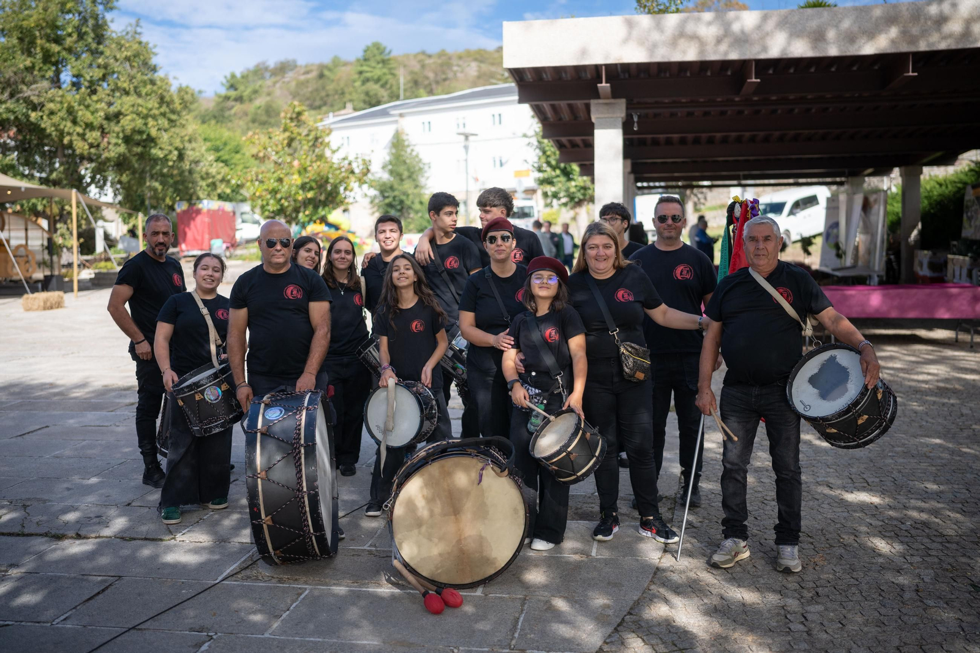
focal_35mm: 35
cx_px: 490
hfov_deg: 54.4
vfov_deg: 37.8
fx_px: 953
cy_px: 326
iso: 100
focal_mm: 35
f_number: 1.4
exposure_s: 1/3200
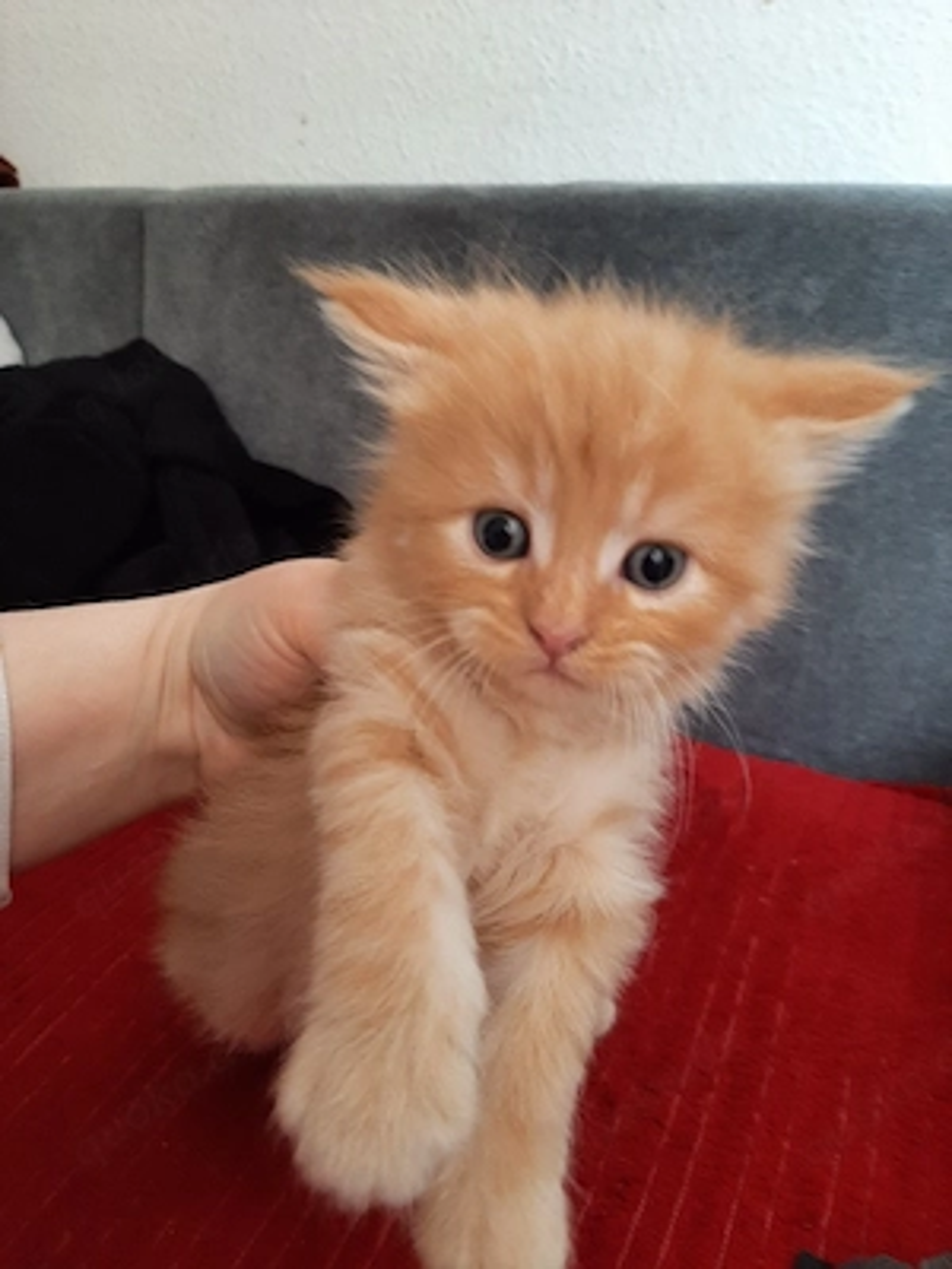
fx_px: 953
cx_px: 476
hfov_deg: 53.1
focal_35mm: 26
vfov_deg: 67.3
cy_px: 634
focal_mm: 3.93
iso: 125
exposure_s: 1/50
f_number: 1.7
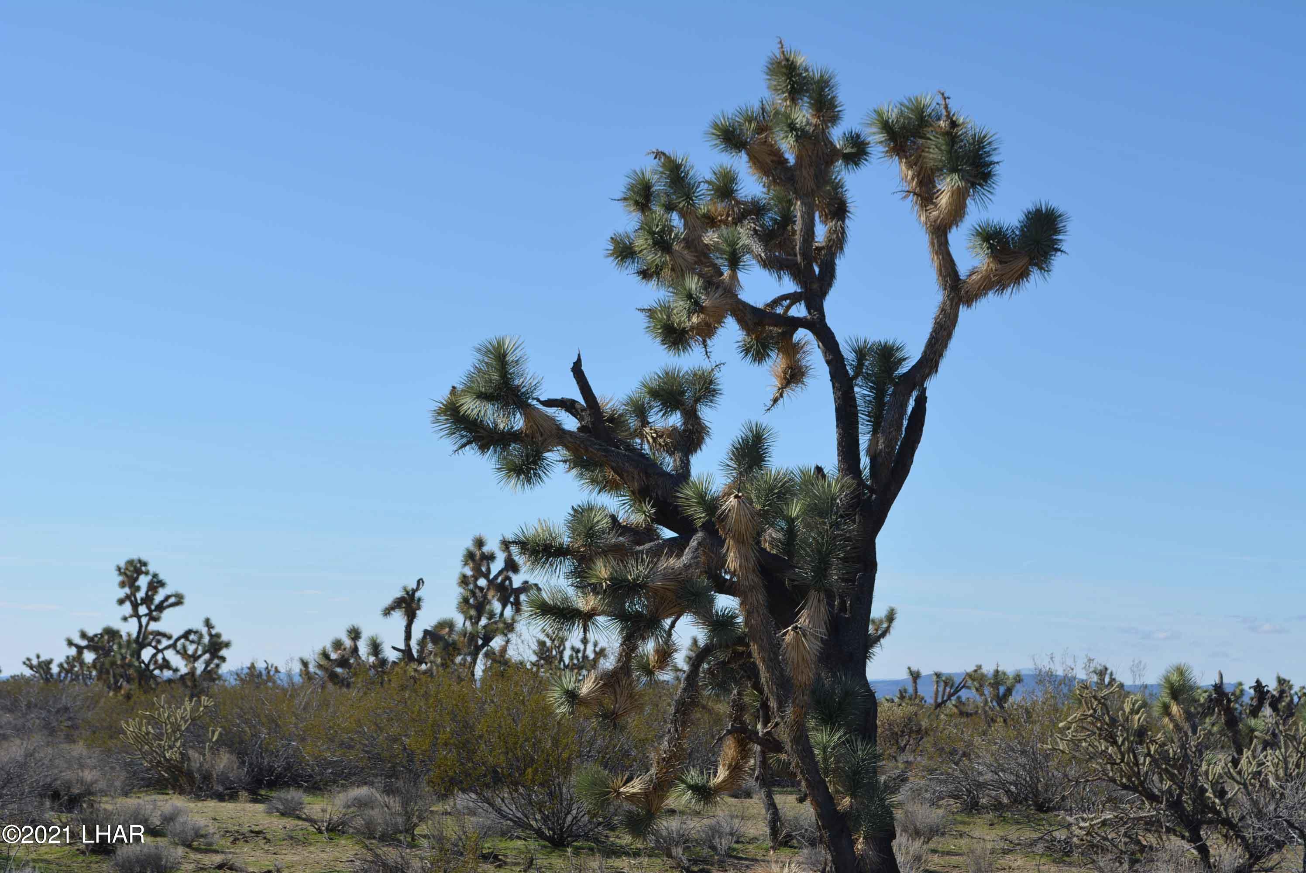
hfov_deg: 29.8
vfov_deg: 20.2
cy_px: 436
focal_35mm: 68
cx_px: 653
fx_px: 2451
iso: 100
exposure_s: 1/320
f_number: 9
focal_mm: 45
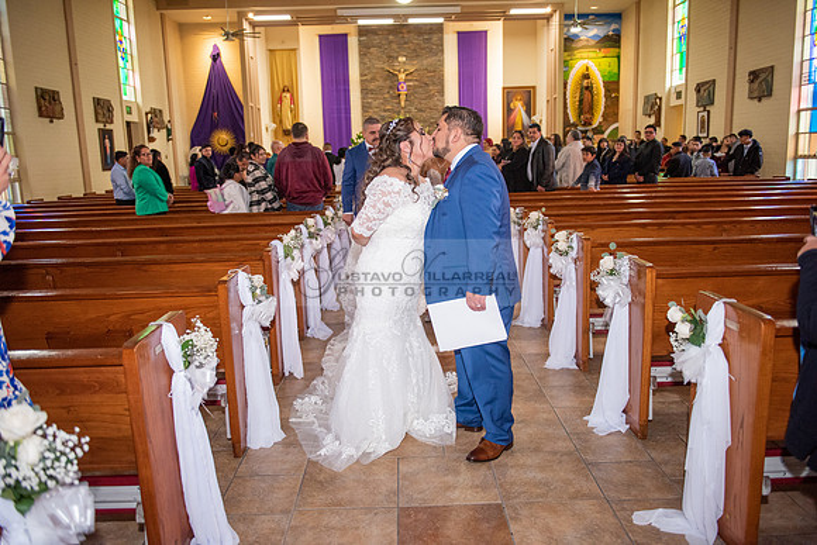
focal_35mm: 28
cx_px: 408
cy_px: 272
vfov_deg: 46.4
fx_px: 636
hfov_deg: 65.5
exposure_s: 1/160
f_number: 2.8
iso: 2000
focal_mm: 28
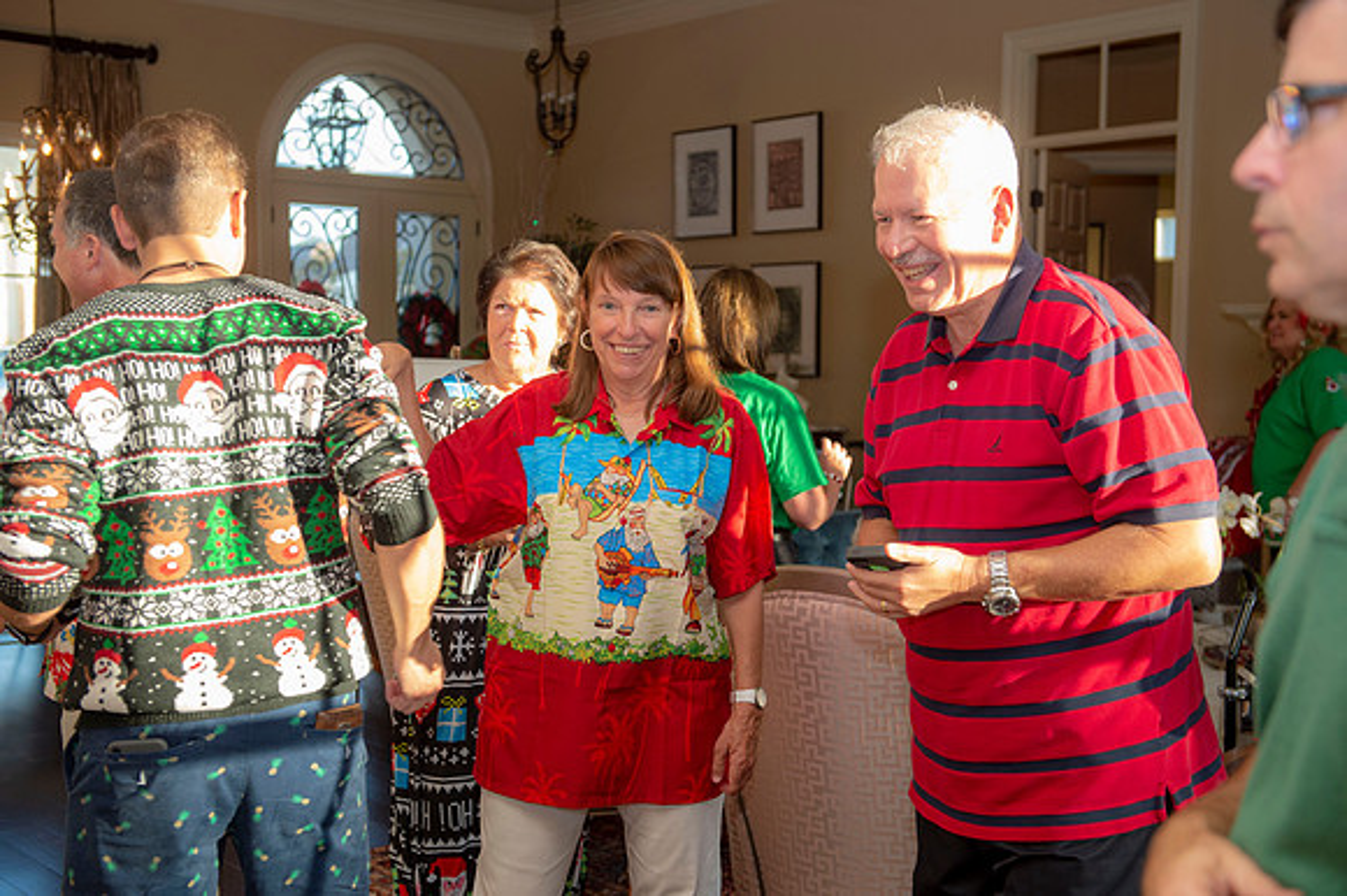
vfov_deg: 28.0
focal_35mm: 48
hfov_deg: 41.1
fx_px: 1795
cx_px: 674
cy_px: 448
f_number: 4
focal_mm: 48
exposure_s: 1/250
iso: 800
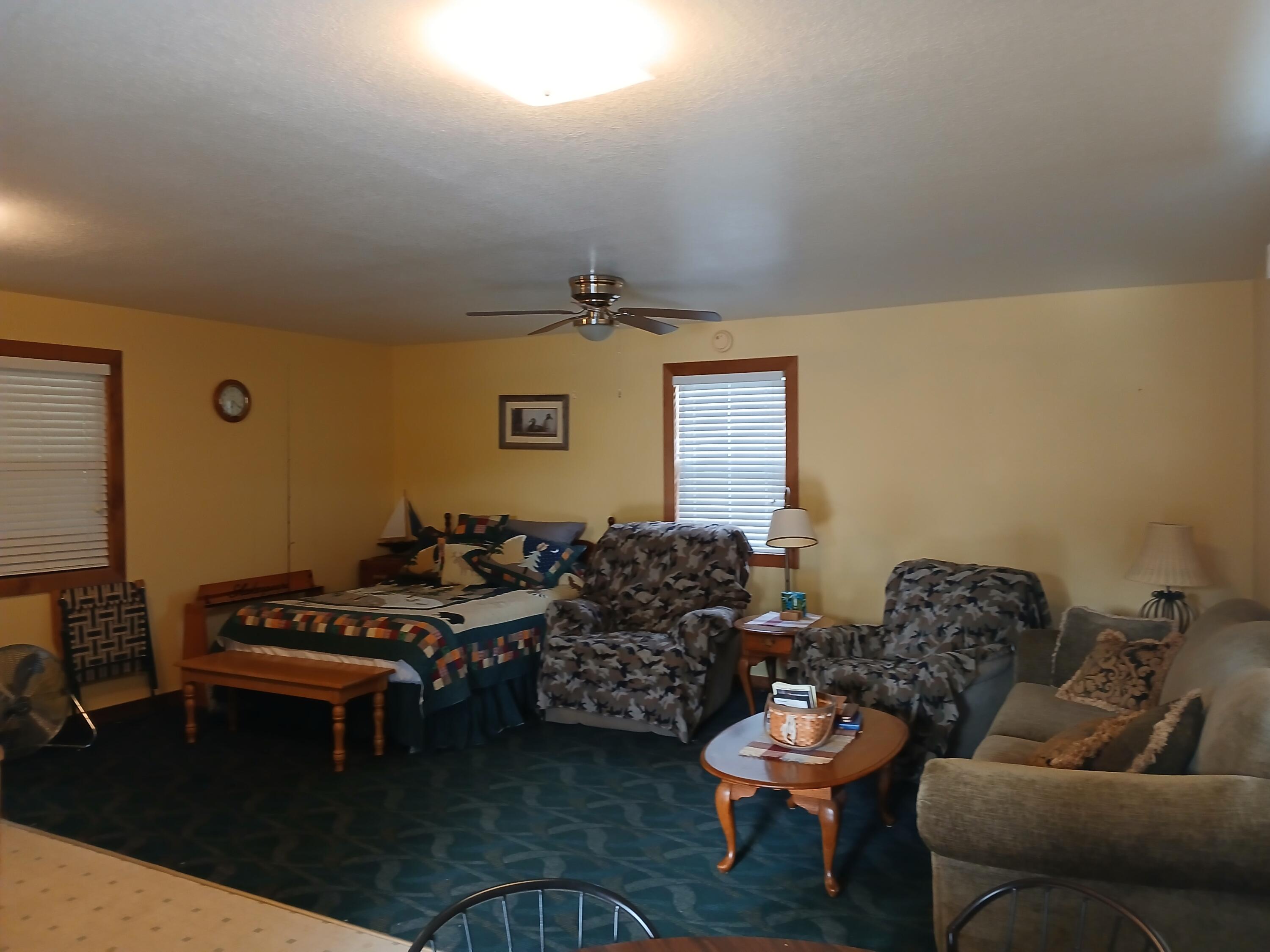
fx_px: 954
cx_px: 635
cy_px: 476
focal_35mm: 26
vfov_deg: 53.1
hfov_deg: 67.3
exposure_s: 1/40
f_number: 1.8
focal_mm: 3.98
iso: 250
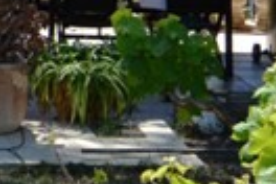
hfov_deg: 13.2
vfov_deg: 9.4
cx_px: -207
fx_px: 1081
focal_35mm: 141
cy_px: -125
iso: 100
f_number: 3.5
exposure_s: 1/800
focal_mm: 11
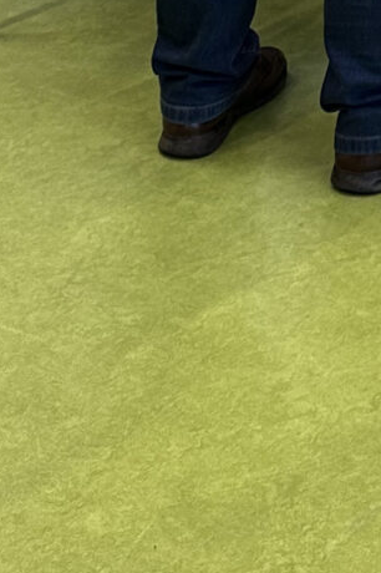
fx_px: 2210
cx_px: 819
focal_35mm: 139
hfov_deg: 9.1
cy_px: -803
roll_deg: +0.6
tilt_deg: -2.6
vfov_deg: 11.9
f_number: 1.78
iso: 64
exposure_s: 1/123
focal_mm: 6.86
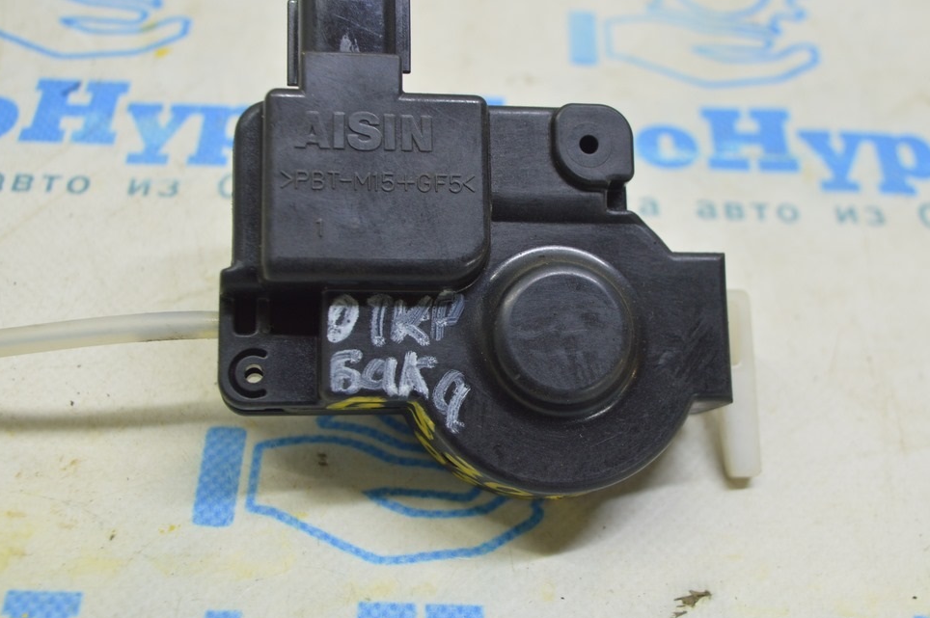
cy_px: 296
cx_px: 482
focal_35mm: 51
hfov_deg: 38.9
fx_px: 1316
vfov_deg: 26.4
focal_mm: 32
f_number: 5.6
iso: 400
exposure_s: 1/20
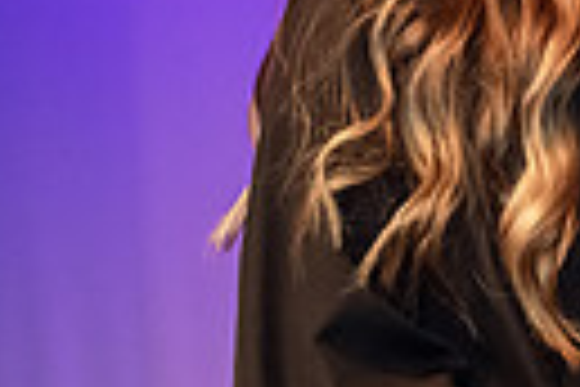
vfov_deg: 3.3
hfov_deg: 4.9
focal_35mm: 413
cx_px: 1111
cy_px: 119
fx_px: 6653
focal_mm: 92
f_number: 4
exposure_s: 1/200
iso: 3200
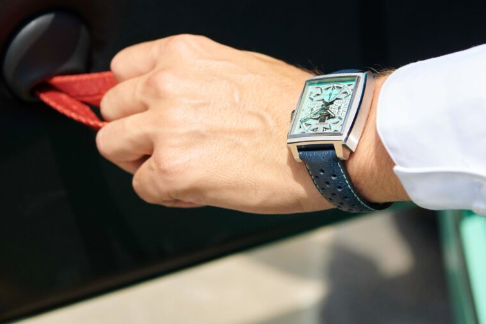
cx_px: 251
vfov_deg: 14.4
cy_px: 109
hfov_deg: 21.5
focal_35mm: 95
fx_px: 1282
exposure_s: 1/500
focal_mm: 70
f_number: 5
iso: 100
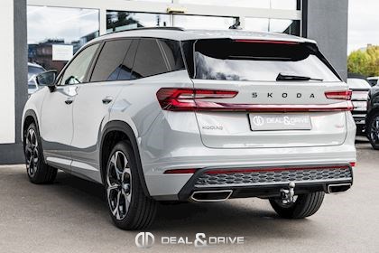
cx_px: 190
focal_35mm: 53
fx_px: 558
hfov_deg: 37.5
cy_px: 126
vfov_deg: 25.5
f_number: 5
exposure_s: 1/60
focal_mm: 53
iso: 90
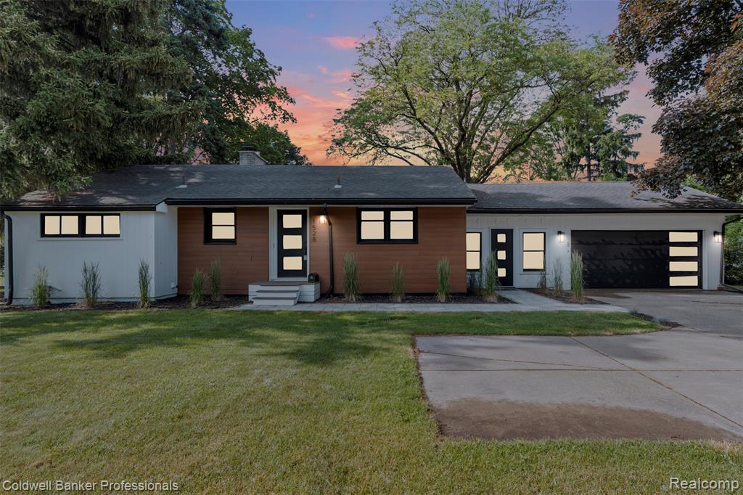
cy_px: 248
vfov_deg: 67.3
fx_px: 371
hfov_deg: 90.0
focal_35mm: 18
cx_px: 372
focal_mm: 18
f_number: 8
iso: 100
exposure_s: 1/20
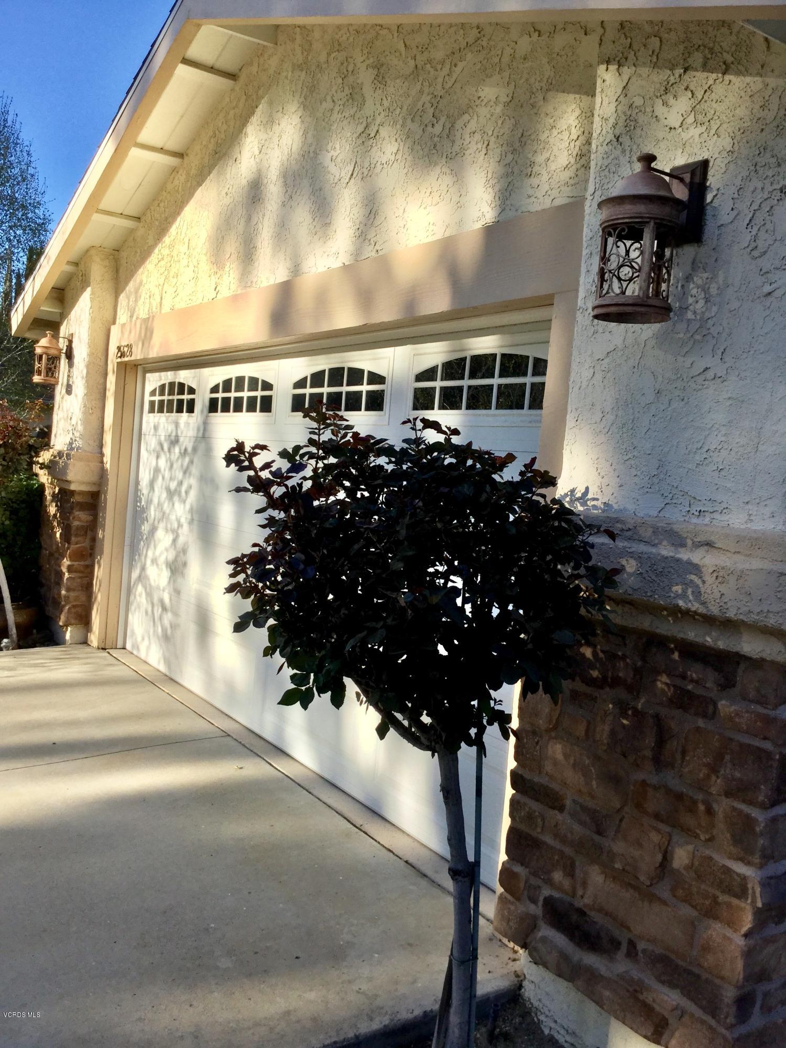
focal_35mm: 31
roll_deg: -3.9
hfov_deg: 45.4
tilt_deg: -2.1
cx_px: 393
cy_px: 524
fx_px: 939
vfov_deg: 58.4
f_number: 2.4
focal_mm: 3.3
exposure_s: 1/815
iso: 25
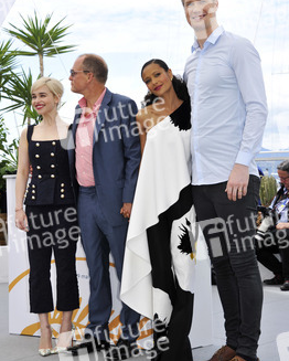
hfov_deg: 19.7
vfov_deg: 24.4
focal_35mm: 78
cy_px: 179
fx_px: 833
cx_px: 145
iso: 200
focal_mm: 68
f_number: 9
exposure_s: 1/250
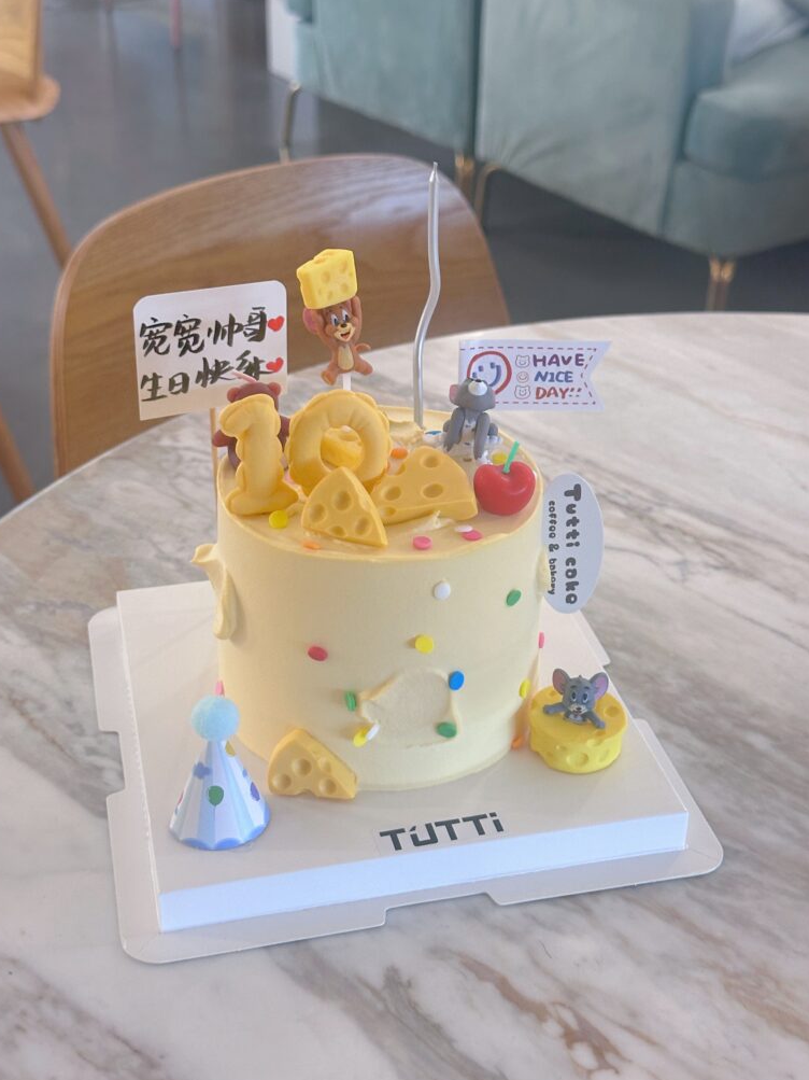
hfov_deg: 29.7
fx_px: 1527
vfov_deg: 38.9
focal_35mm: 49
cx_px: 398
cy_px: 545
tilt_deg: -30.5
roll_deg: -1.1
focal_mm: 6.86
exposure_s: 1/33
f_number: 1.78
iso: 200
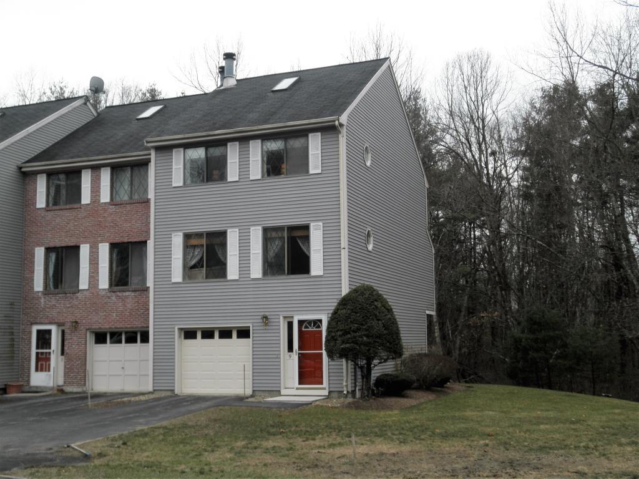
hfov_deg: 42.9
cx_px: 320
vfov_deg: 32.9
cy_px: 240
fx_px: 812
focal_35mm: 44
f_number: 9.6
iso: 80
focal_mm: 7.9
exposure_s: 1/80
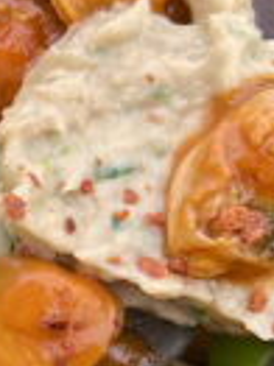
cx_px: -394
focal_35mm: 203
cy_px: 235
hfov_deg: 6.9
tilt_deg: -50.7
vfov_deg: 9.7
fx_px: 2146
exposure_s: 1/803
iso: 50
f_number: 1.5
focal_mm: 5.7
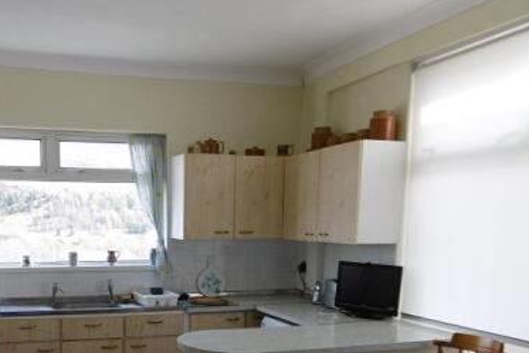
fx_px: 573
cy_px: 306
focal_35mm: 39
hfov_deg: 48.3
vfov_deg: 32.8
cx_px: 158
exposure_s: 1/100
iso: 100
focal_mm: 4.3
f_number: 3.1
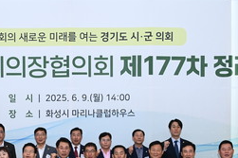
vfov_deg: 19.6
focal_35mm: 67
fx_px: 443
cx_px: 75
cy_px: 165
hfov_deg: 29.8
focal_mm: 28
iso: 1600
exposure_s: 1/125
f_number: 5.6
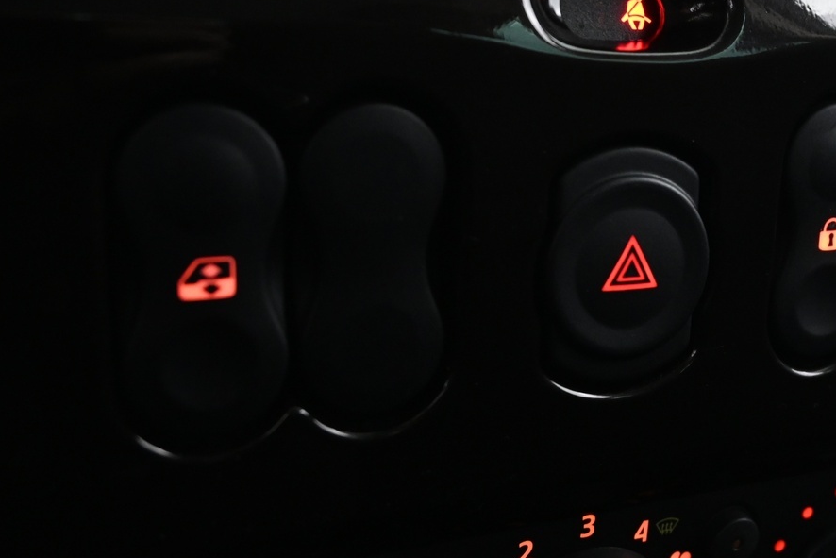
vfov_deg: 25.3
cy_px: 265
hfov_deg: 36.2
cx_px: 643
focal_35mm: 53
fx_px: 1242
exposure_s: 1/8
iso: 1600
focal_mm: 19.5
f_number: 4.5
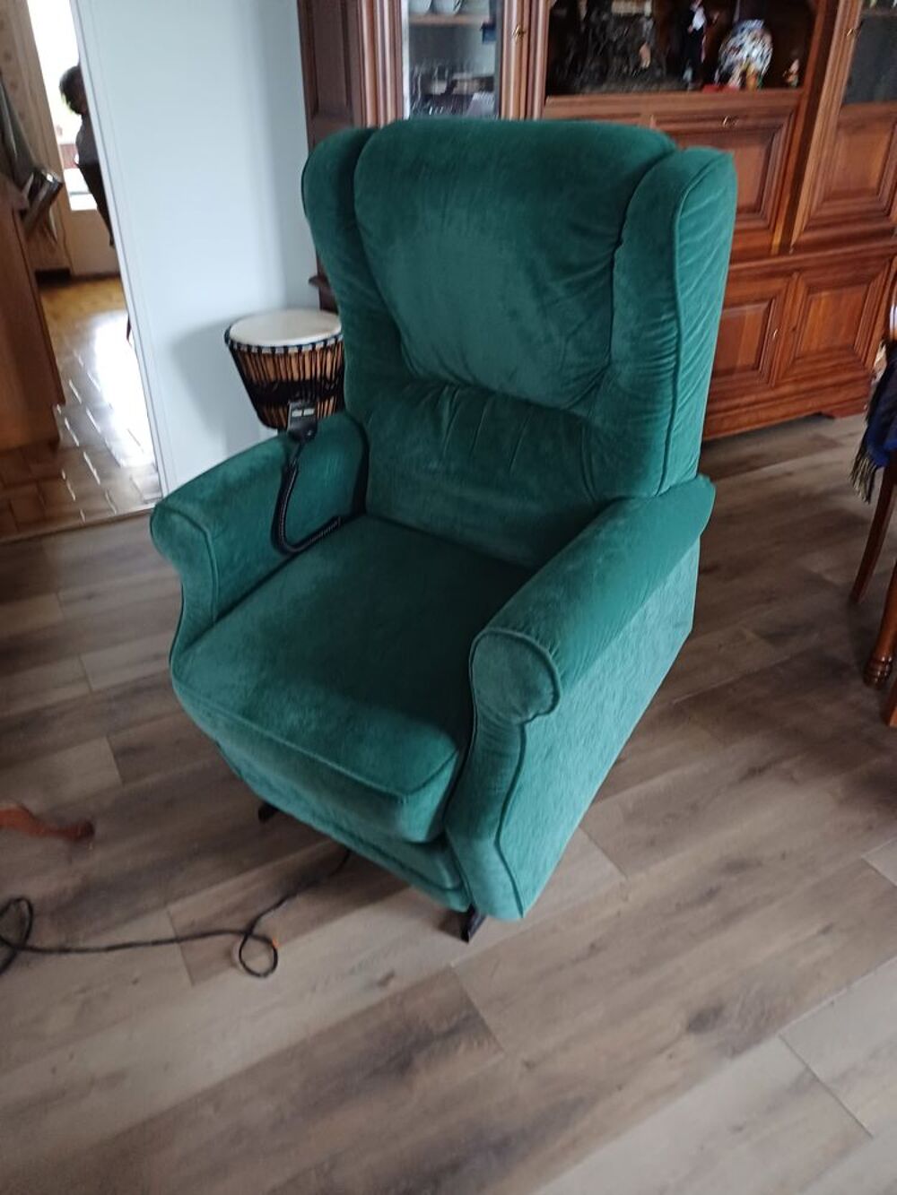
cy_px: 598
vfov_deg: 69.4
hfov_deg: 54.9
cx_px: 448
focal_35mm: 25
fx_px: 864
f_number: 1.8
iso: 500
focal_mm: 4.65
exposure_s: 1/25
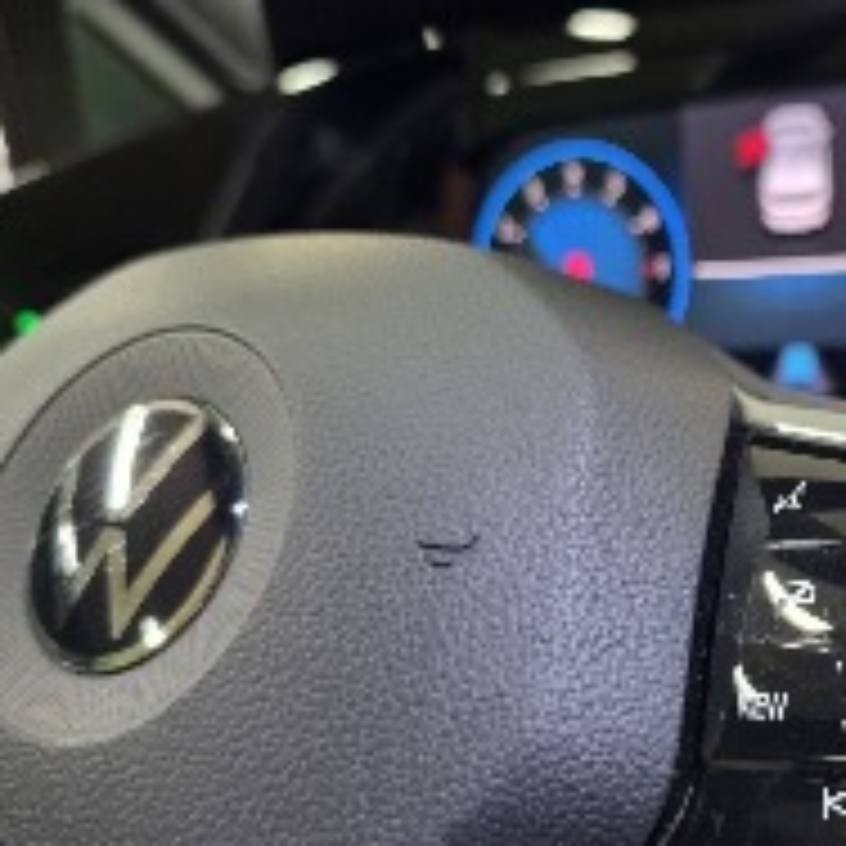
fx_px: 1244
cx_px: 711
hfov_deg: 35.9
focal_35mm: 45
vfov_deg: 37.5
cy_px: 464
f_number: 1.7
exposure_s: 1/64.9
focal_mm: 6.25
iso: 640
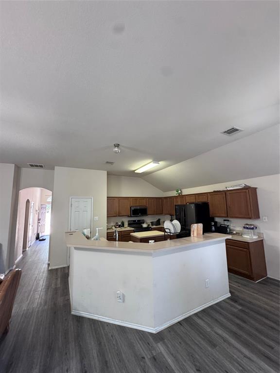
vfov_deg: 102.1
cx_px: 140
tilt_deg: +7.0
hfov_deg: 85.7
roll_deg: +2.8
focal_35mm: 14
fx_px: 151
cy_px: 186
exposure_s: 1/60
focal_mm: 2.22
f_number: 2.2
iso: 400
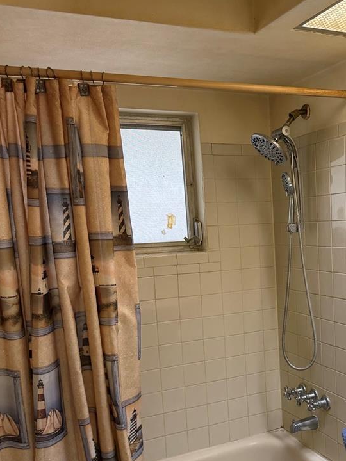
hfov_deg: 34.8
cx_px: 276
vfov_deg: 46.2
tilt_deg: -10.6
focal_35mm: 40
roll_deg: +3.5
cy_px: 300
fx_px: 533
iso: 160
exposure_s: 1/60
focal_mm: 6.76
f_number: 1.78
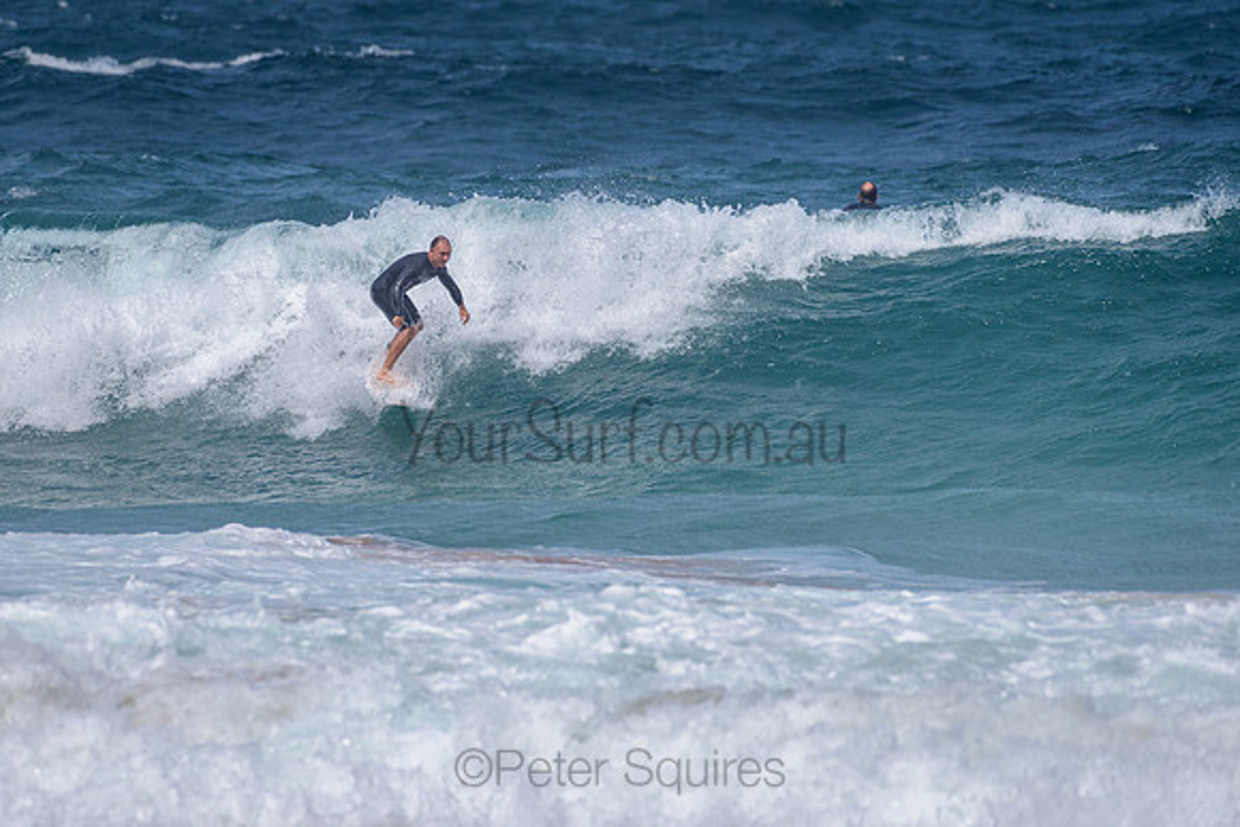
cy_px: 354
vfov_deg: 2.2
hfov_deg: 3.4
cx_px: 507
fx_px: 21130
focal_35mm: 613
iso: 100
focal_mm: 500
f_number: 5.6
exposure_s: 1/2000
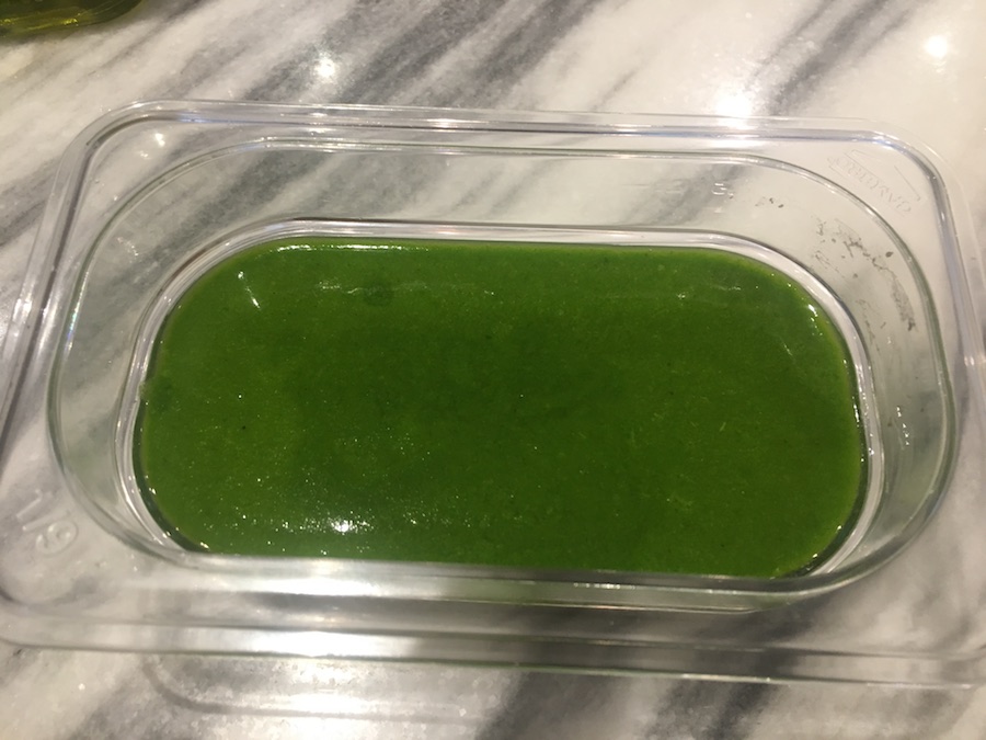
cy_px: 370
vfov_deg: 48.2
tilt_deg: -64.6
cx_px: 493
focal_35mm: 29
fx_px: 826
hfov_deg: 61.7
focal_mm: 4.15
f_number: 2.2
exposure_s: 1/30
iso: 80
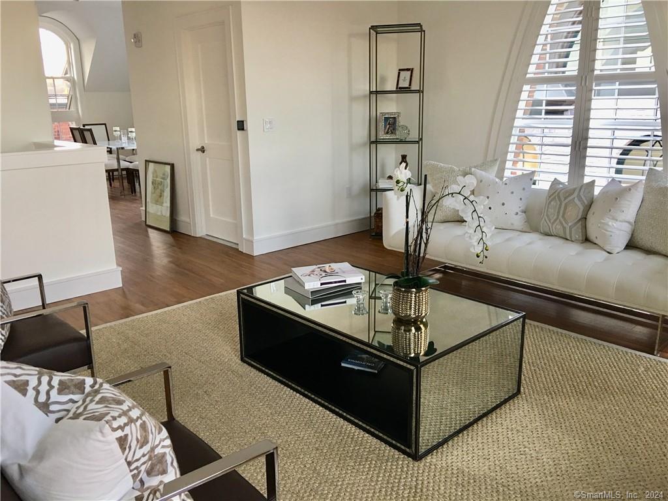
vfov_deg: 48.2
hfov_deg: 61.7
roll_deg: +1.2
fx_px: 560
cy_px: 250
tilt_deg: -14.3
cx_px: 334
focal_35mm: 29
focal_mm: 4.15
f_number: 2.2
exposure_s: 1/15
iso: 40
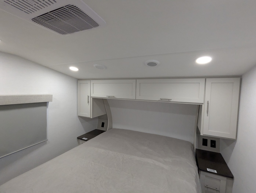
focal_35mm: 16
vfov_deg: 78.2
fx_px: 118
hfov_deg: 94.4
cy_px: 96
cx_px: 128
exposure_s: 1/186
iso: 640
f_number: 2.2
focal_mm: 2.35
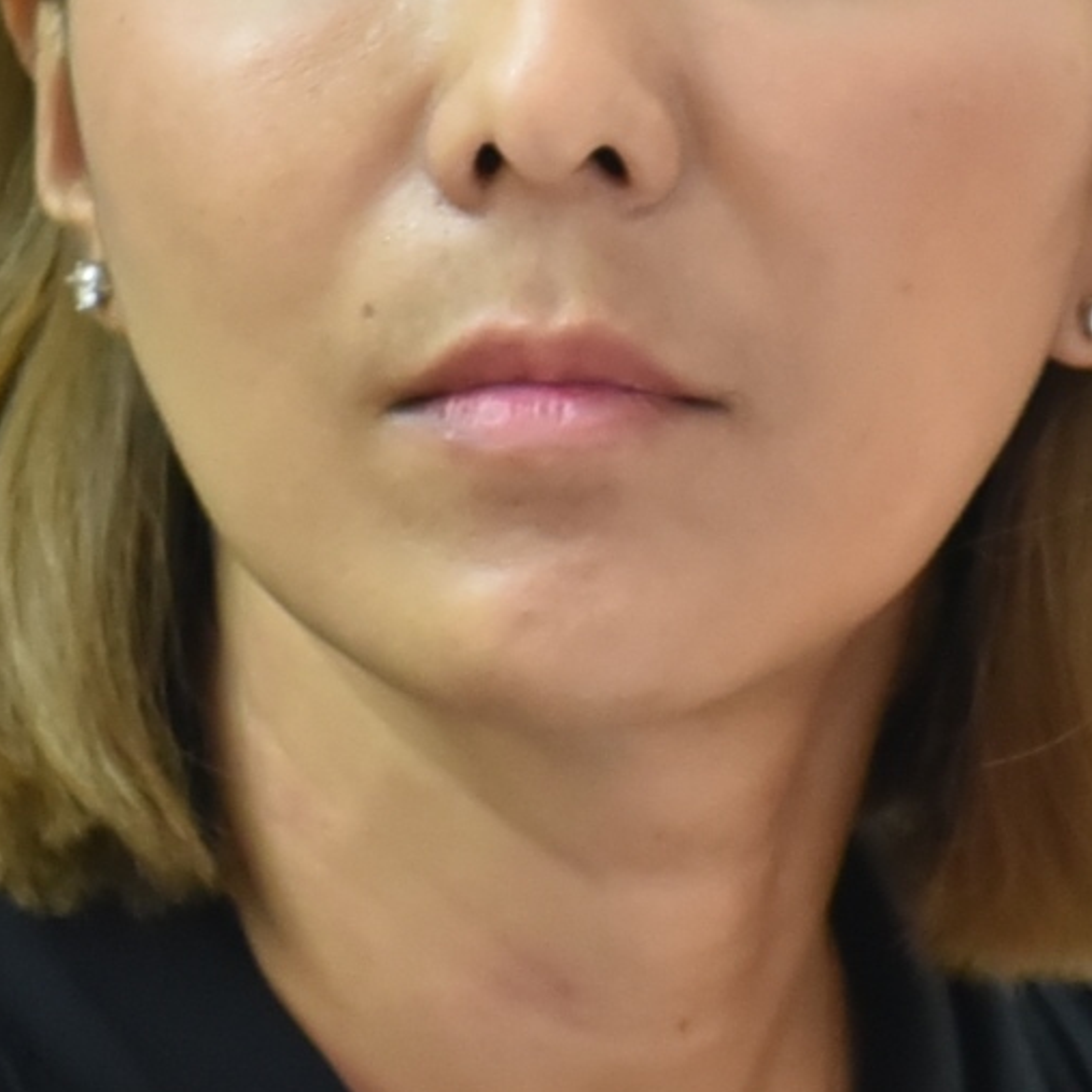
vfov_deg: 1.5
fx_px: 41294
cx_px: 1413
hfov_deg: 1.5
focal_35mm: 1157
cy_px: 768
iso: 1600
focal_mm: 185
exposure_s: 1/125
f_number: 2.8
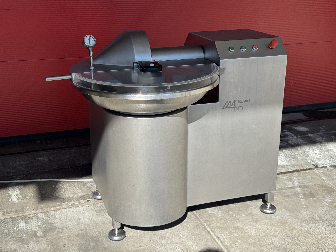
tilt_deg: -19.2
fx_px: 466
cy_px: 126
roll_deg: -0.3
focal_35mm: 48
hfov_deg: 39.7
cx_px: 168
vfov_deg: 30.3
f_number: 1.78
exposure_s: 1/2415
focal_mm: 6.76
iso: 64
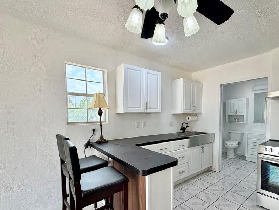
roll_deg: +0.3
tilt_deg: -3.4
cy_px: 123
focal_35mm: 18
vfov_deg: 71.0
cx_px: 162
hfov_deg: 87.0
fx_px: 145
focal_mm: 2.22
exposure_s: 1/178
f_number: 2.2
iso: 64
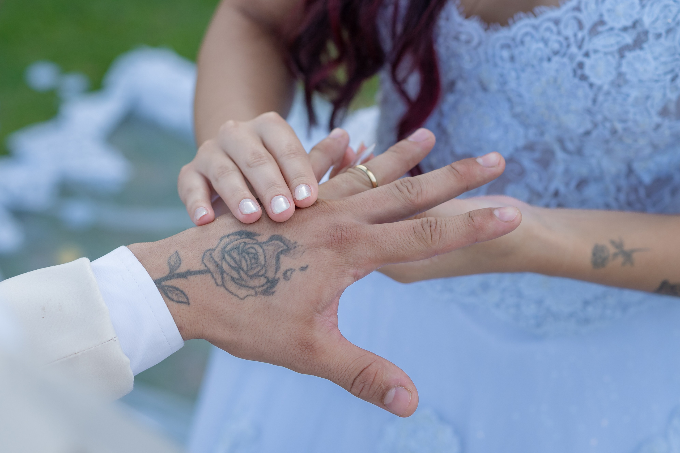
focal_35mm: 84
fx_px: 1587
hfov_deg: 24.2
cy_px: 226
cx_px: 340
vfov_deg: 16.3
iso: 320
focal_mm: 56
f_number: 3.2
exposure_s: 1/640
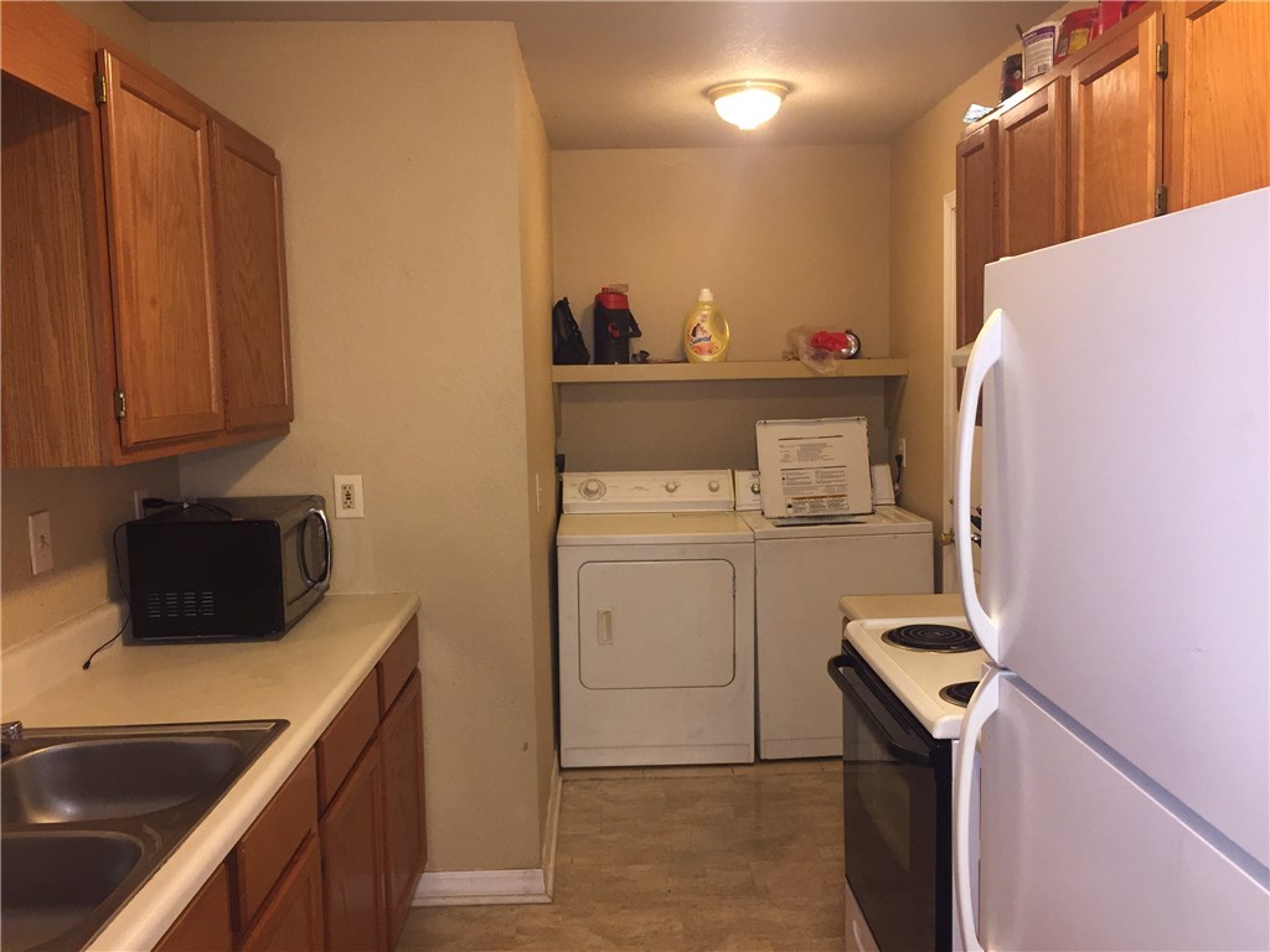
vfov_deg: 48.2
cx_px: 635
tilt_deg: -6.6
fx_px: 1064
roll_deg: +2.3
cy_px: 476
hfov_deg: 61.7
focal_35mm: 29
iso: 125
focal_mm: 4.15
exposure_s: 1/30
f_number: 2.2
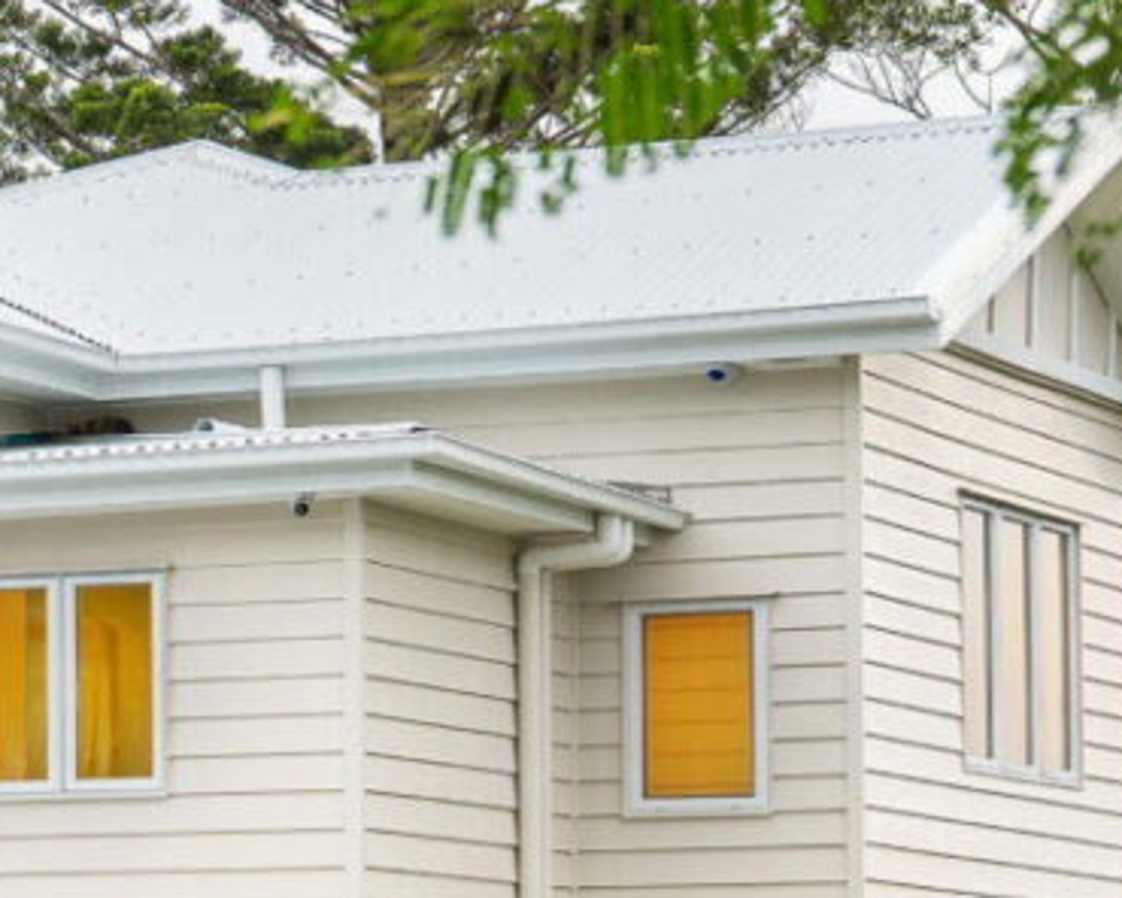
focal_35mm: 178
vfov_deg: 8.7
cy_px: 743
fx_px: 5911
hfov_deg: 10.3
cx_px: -828
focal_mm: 40
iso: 100
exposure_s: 1/60
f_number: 6.3
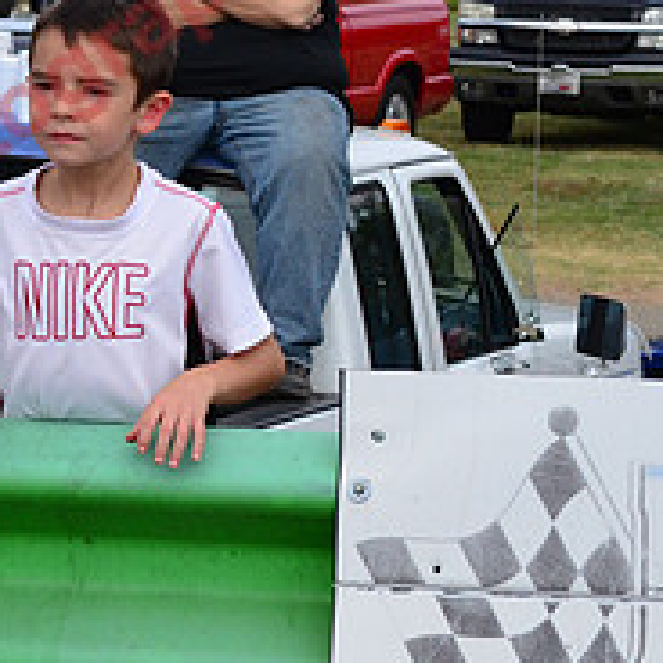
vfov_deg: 7.1
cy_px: 231
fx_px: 5374
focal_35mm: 248
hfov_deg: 7.0
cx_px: -126
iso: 1000
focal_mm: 62
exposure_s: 1/1250
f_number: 9
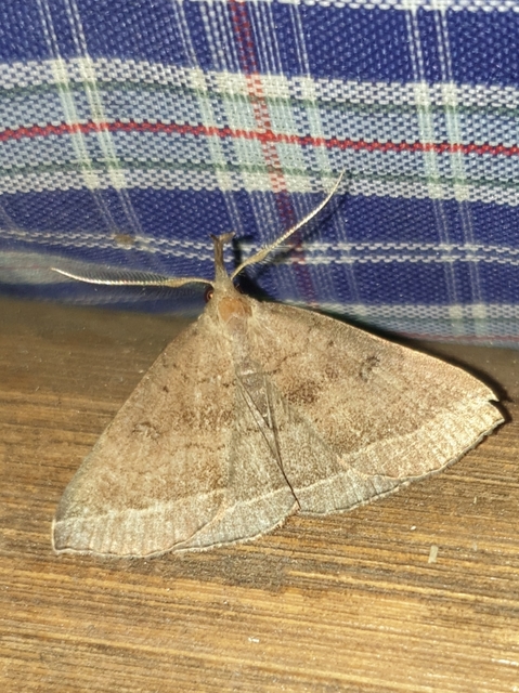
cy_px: 346
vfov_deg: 67.3
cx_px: 260
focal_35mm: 26
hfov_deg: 53.0
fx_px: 520
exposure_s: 1/173
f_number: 1.5
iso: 50
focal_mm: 4.3
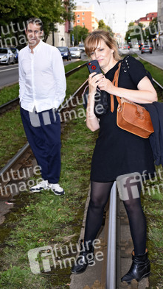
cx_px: 87
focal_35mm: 64
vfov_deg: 32.8
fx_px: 492
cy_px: 146
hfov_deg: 18.8
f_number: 6.3
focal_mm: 40
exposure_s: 1/160
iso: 1000
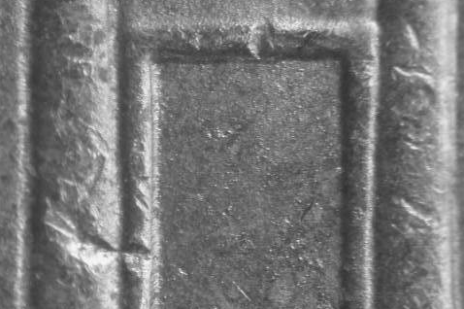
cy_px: 211
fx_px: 2370
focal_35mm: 184
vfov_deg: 7.4
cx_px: 232
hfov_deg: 11.2
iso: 100
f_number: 4.6
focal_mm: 27.3
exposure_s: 1/5.8
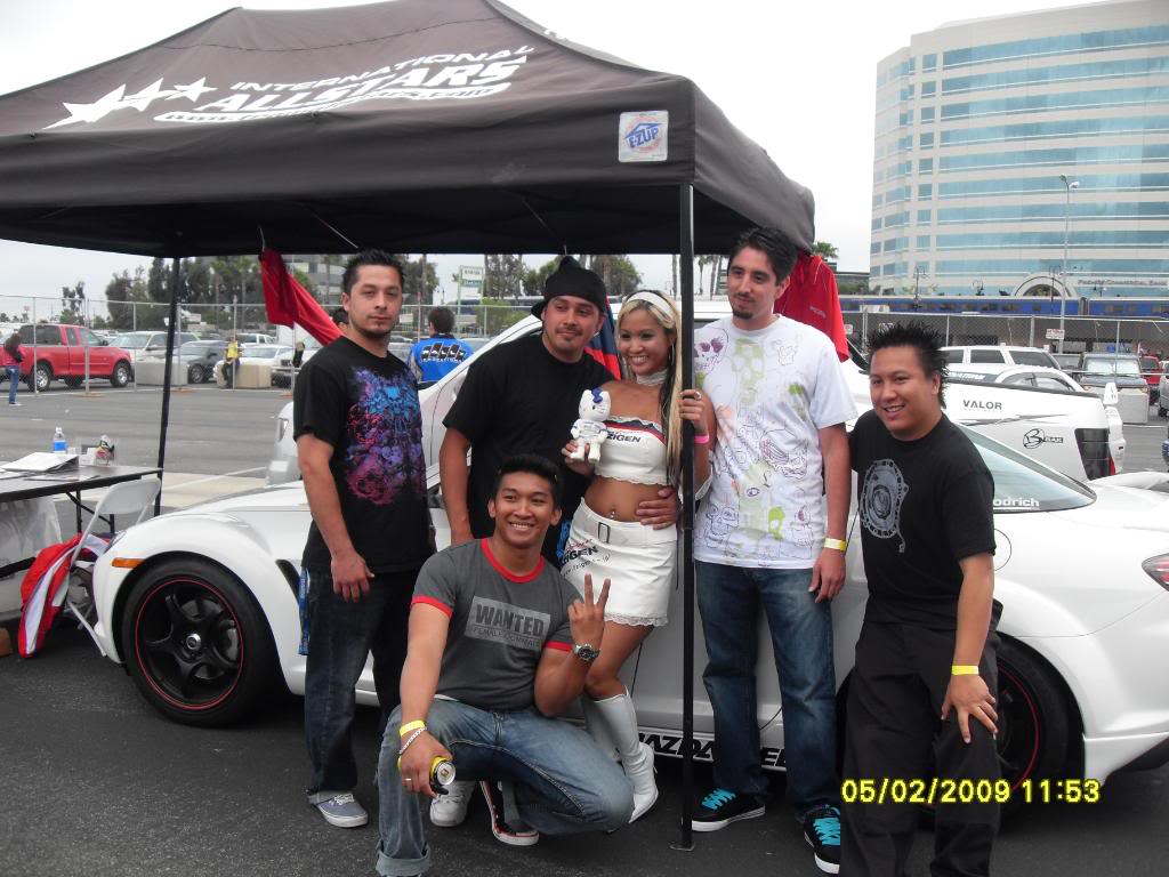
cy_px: 438
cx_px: 584
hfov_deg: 54.0
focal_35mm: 34
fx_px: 1148
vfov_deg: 41.8
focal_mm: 6.3
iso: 80
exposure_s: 1/125
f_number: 7
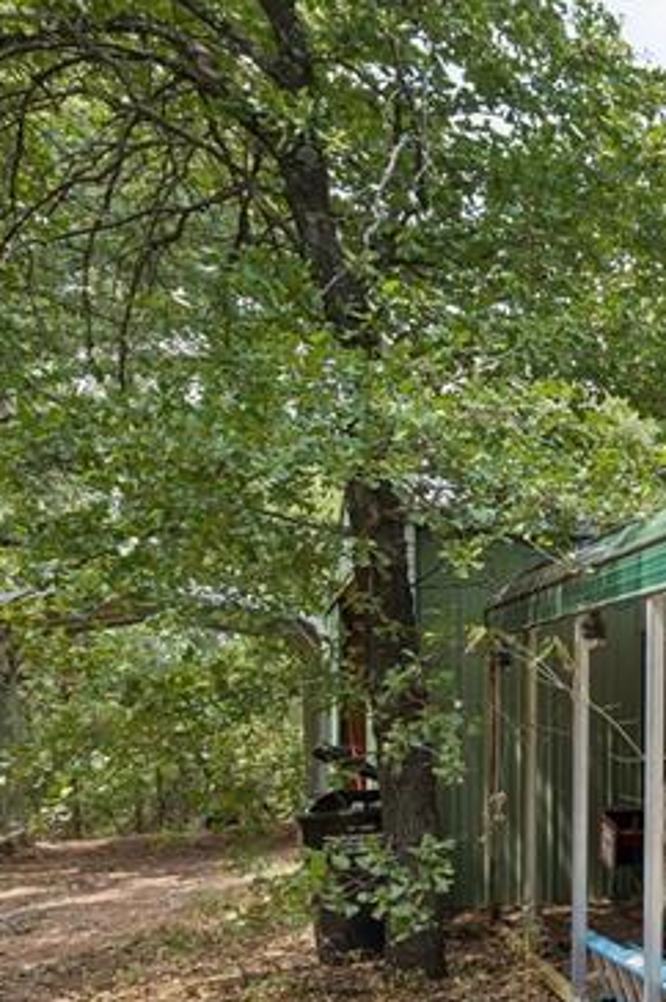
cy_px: 760
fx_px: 1251
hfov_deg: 21.8
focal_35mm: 45
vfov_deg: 42.2
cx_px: 1124
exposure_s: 1/80
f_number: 8
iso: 200
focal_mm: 16
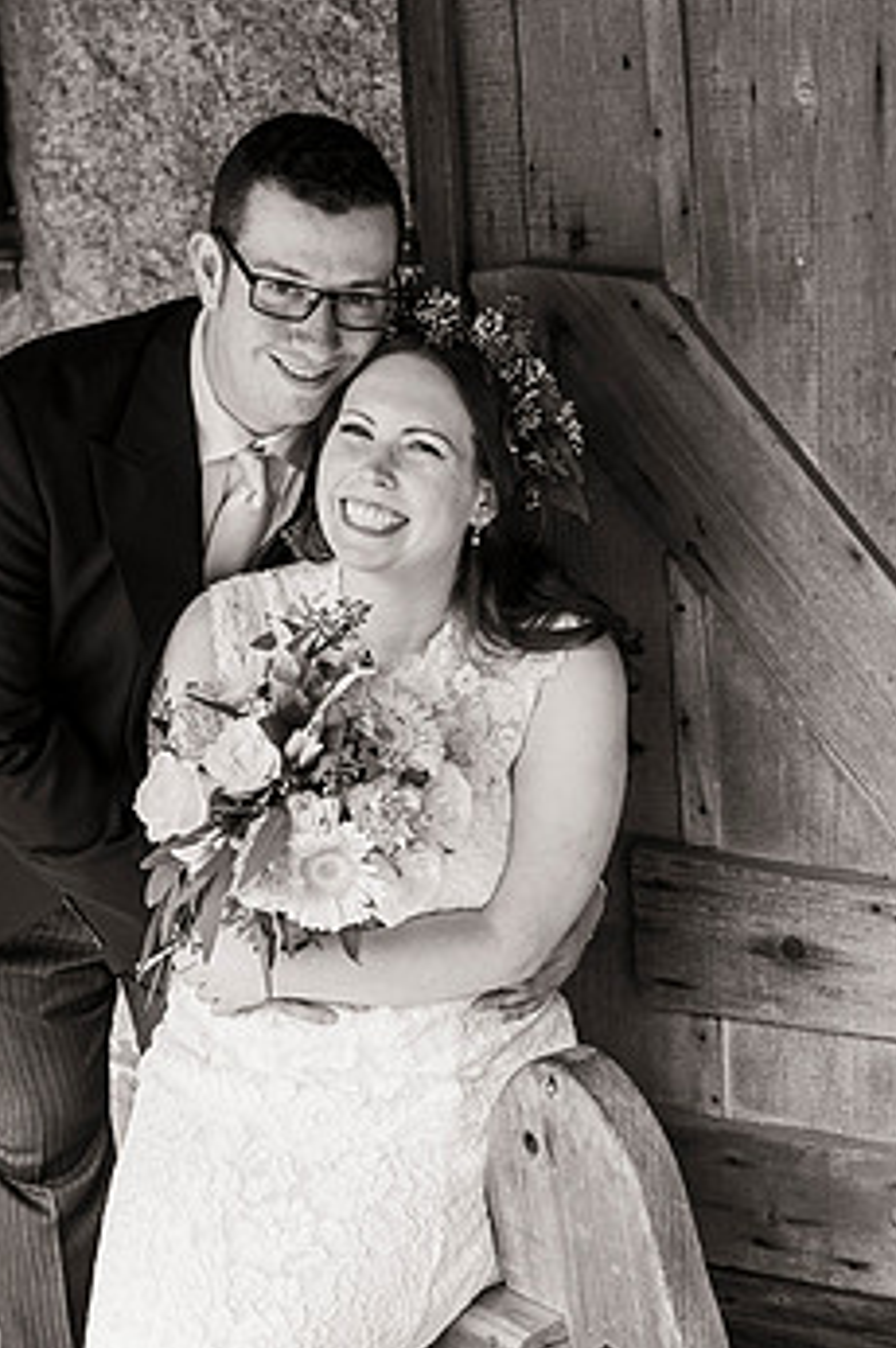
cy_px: 760
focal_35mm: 65
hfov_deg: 20.9
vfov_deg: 31.0
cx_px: 380
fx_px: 2431
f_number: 4.5
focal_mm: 50
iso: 640
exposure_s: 1/640
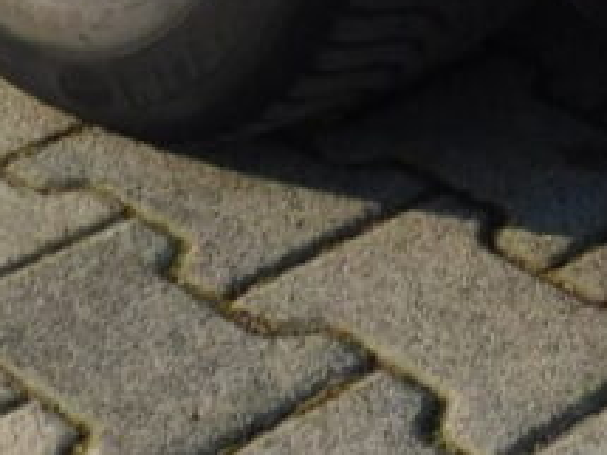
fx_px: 2699
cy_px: -752
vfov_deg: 8.5
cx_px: 621
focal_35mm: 154
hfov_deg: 12.7
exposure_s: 1/1000
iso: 125
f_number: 3
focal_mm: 4
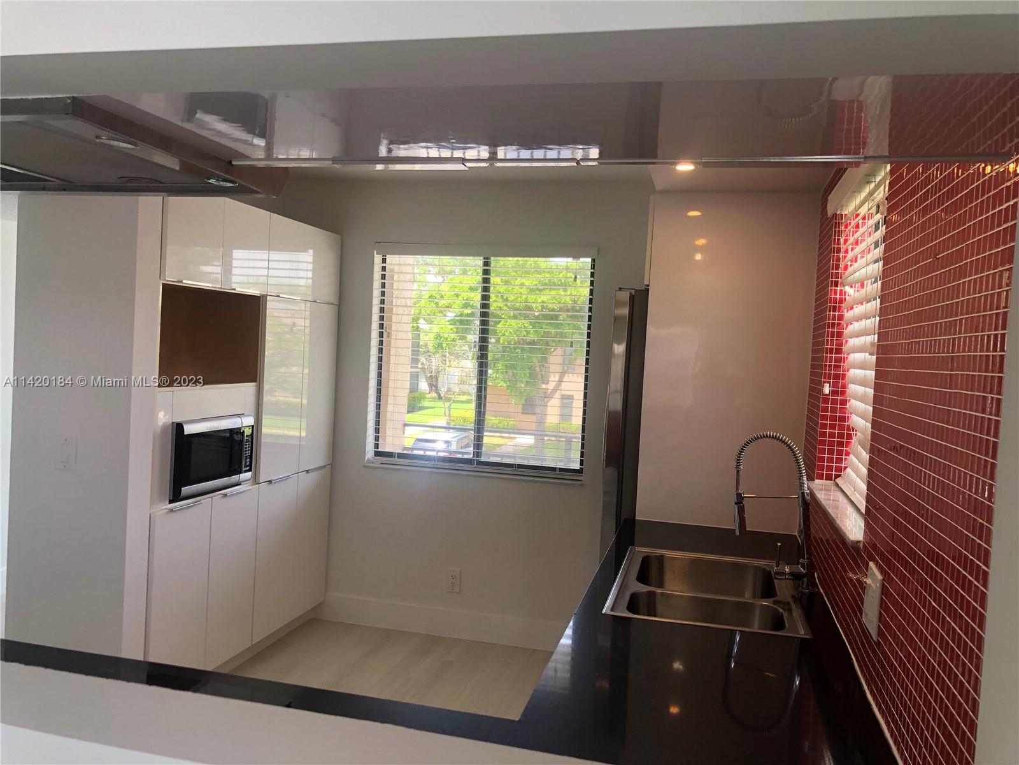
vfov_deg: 49.7
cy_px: 382
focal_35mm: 28
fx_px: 824
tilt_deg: -2.5
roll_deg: -1.0
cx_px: 510
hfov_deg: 63.4
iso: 40
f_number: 1.8
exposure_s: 1/120
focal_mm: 4
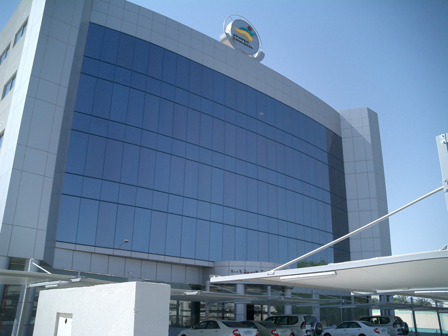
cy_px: 168
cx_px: 224
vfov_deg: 40.7
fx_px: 453
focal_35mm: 35
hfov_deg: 52.6
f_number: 4.2
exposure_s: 1/640
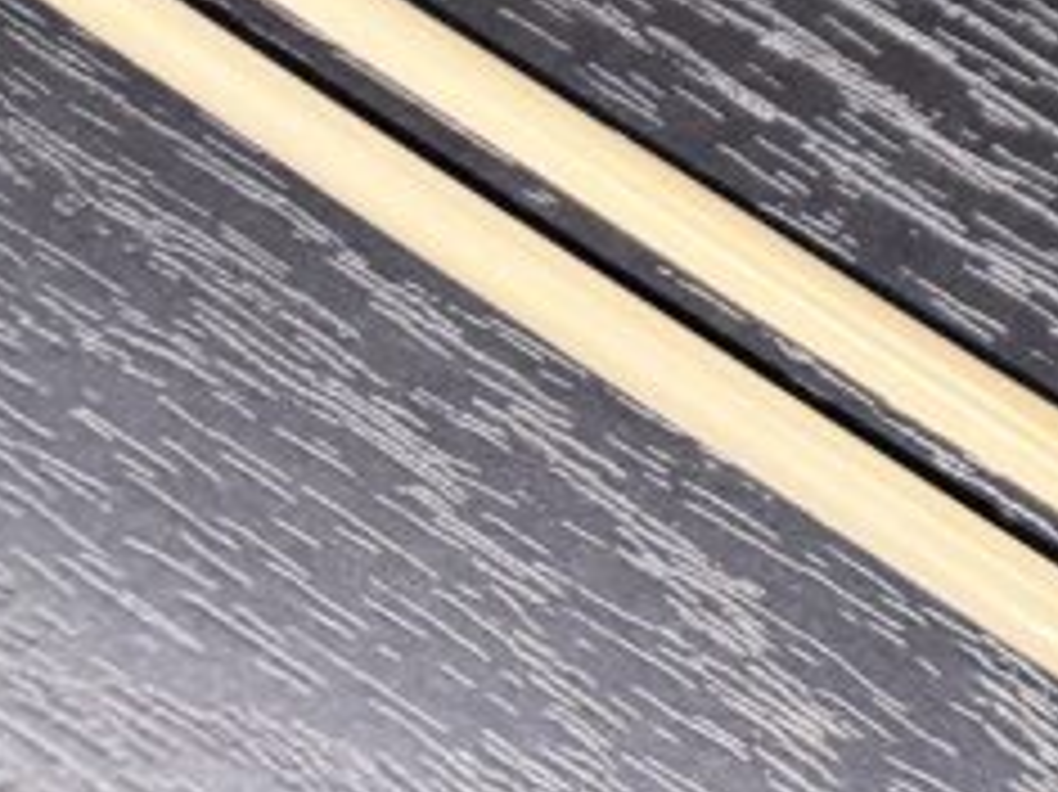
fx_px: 4002
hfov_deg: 11.8
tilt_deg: -54.6
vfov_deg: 9.7
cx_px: 2674
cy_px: -1246
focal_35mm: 131
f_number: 1.78
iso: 320
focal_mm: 6.76
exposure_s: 1/58
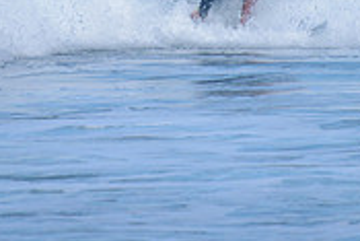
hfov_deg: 1.2
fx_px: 16613
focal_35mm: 1660
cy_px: -53
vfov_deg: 0.8
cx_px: 195
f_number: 5.6
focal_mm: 500
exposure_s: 1/2000
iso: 200
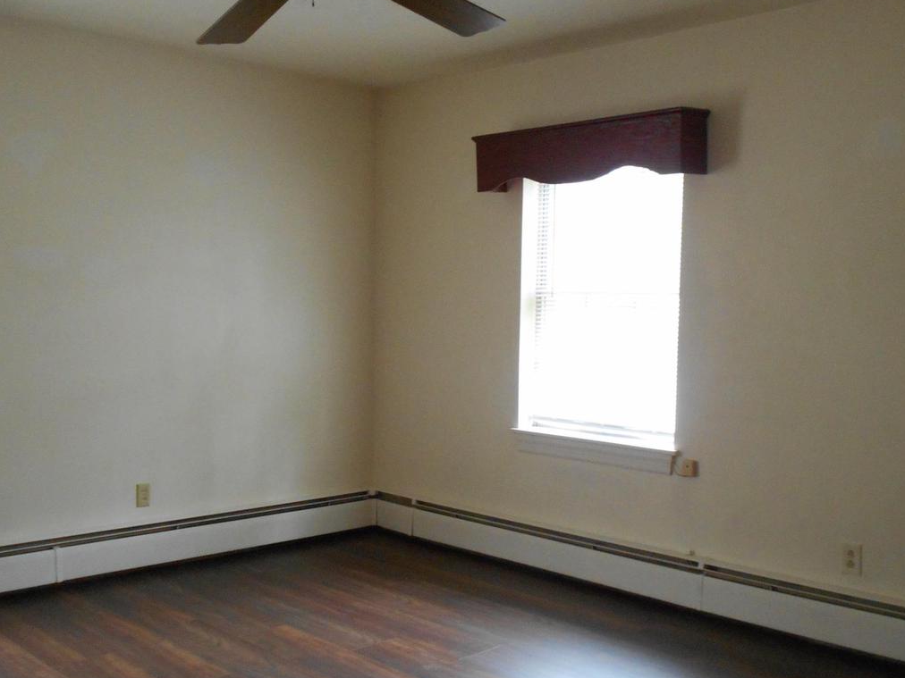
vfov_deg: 38.6
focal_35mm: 37
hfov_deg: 50.1
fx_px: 967
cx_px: 471
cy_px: 383
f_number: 3.2
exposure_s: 1/25
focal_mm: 4.6
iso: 400
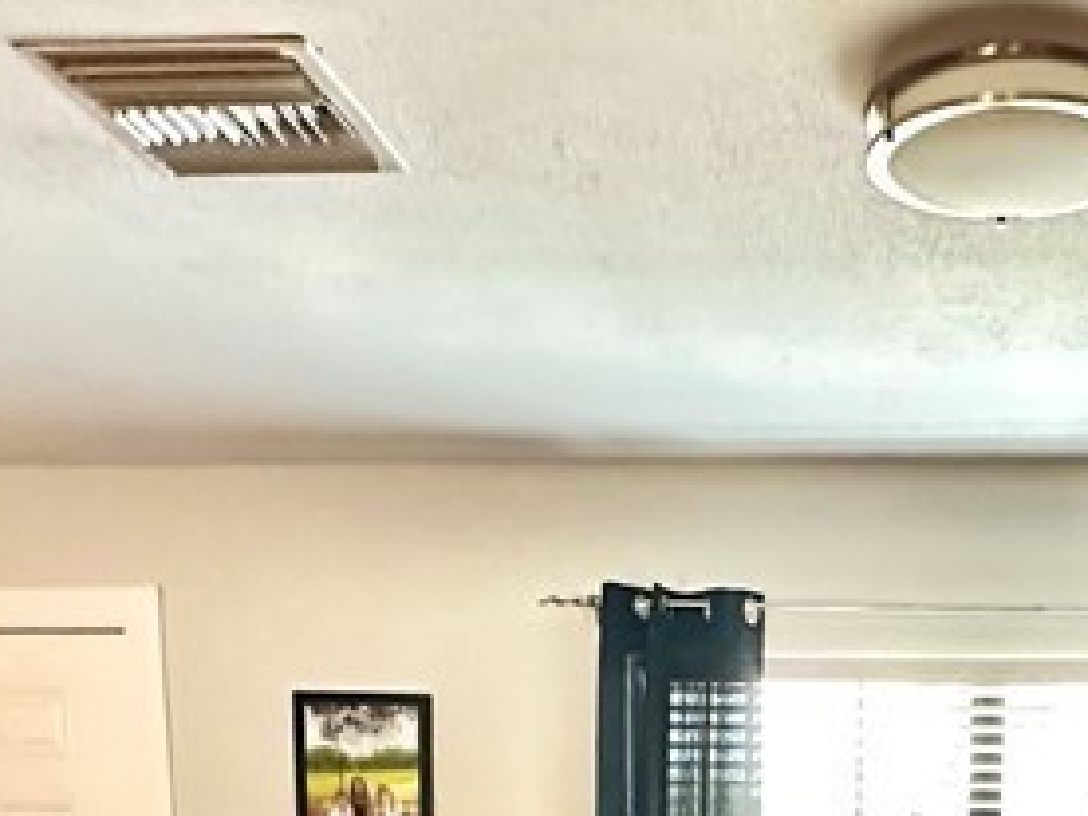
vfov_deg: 23.4
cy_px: 1171
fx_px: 1634
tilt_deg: -11.2
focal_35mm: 52
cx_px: 828
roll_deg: -0.1
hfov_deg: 35.9
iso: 800
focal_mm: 2.22
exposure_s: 1/60
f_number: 2.2
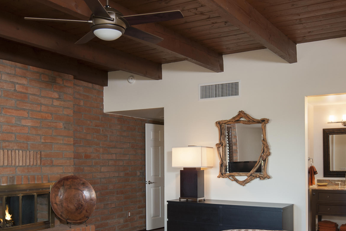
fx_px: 413
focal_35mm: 43
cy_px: 164
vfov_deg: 30.8
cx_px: 167
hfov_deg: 45.4
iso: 400
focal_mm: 23
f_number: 8
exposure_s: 1/40
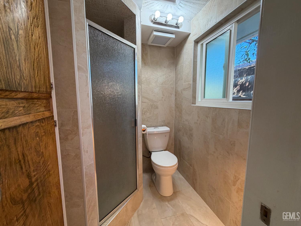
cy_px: 113
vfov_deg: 85.7
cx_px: 150
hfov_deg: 102.1
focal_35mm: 14
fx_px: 122
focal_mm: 2.22
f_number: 2.2
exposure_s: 1/120
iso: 200
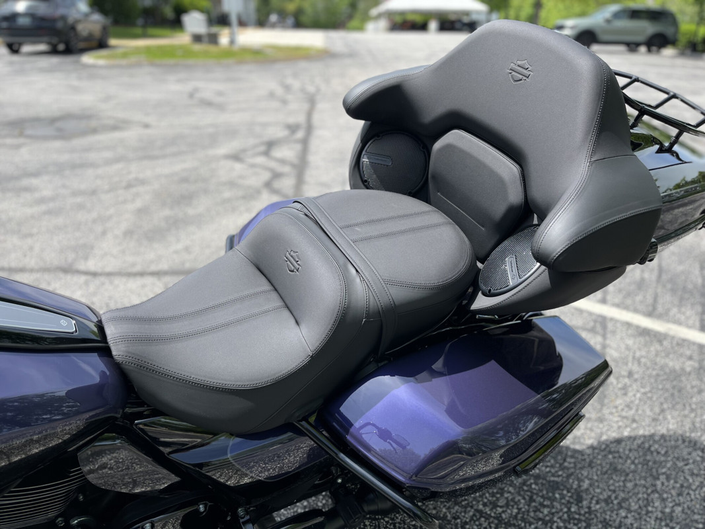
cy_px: 264
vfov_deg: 53.1
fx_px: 529
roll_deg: +0.2
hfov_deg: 67.3
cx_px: 352
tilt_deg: -23.6
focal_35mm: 26
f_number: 1.6
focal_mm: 5.1
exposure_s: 1/1776
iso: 50
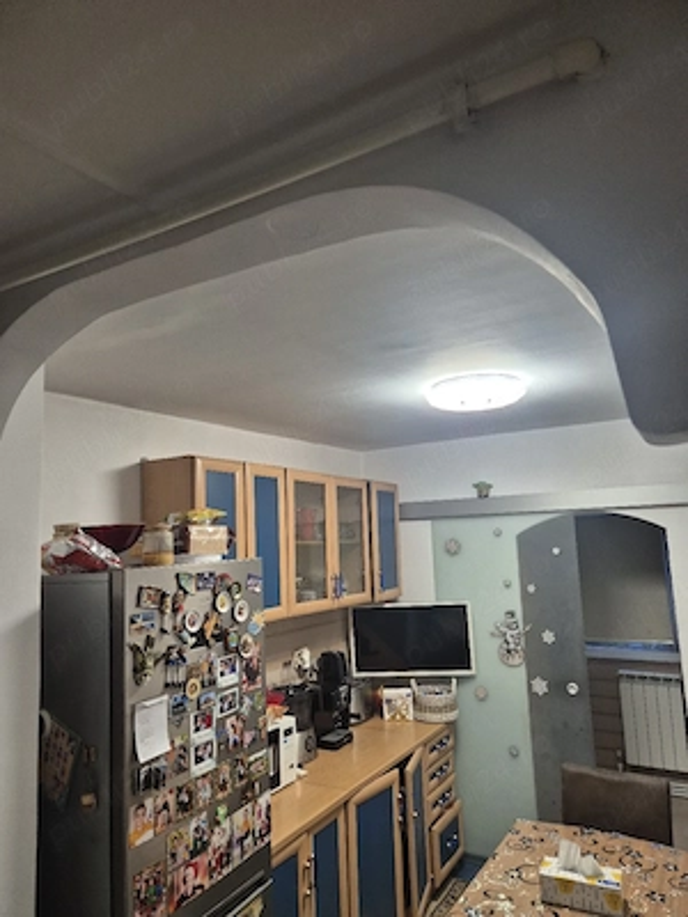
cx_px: 344
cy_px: 458
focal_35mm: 23
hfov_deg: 58.9
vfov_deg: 73.9
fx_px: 610
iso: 160
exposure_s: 1/100
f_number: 1.8
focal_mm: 5.4
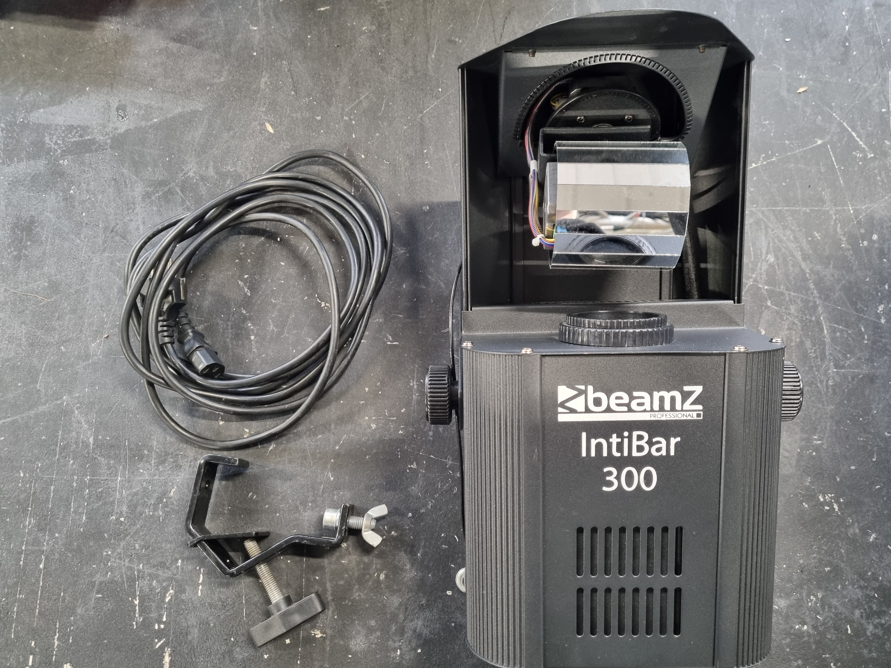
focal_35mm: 28
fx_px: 721
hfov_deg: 63.4
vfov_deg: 49.7
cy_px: 353
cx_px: 466
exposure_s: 1/30
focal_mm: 5.4
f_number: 1.8
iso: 640
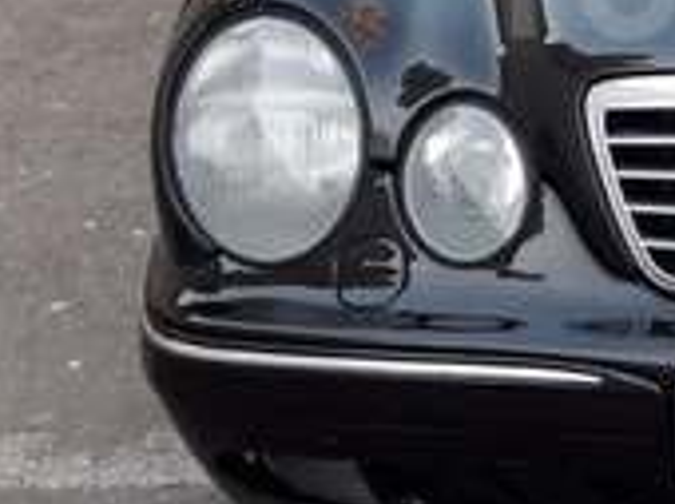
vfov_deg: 13.3
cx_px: 885
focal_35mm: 109
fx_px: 2122
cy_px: -22
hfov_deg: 17.0
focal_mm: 3.7
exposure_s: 1/100
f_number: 1.9
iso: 40
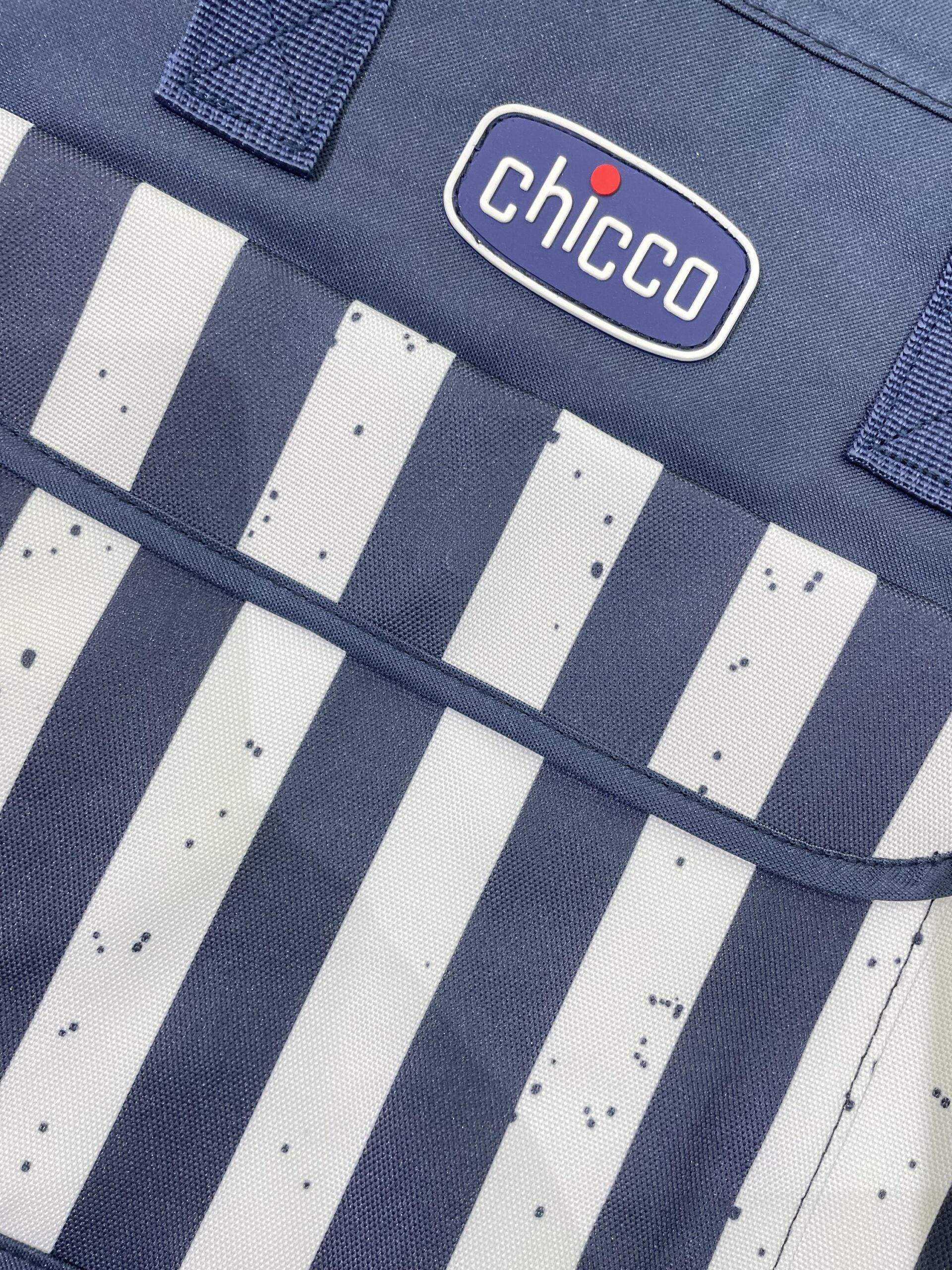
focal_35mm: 26
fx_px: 953
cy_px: 635
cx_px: 476
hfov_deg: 53.1
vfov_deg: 67.3
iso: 100
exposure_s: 1/100
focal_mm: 4.2
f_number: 1.6
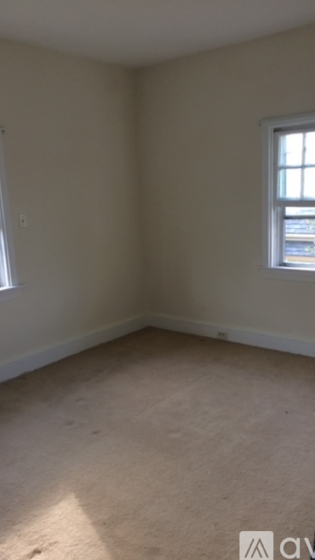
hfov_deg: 36.7
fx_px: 475
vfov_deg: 61.0
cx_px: 164
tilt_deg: -11.9
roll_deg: +4.5
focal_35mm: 32
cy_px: 281
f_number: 2.2
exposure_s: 1/40
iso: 40
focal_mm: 4.15
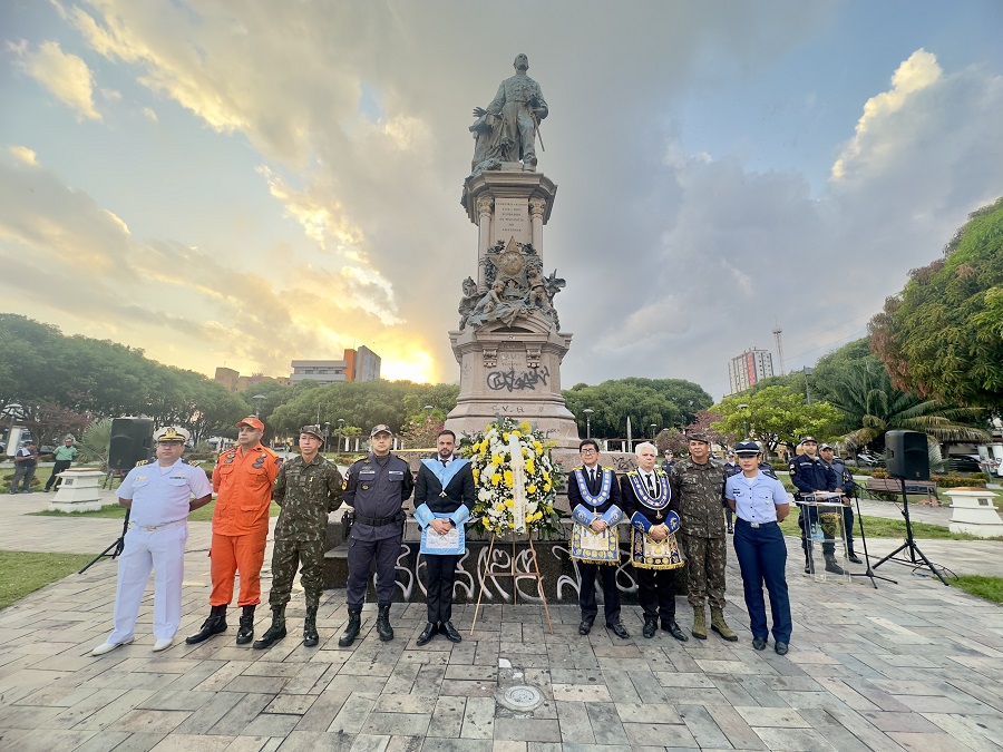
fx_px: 406
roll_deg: -0.1
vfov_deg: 85.7
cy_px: 376
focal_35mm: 14
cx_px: 502
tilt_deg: +12.1
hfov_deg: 102.1
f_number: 2.2
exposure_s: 1/105
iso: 40
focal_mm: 2.22
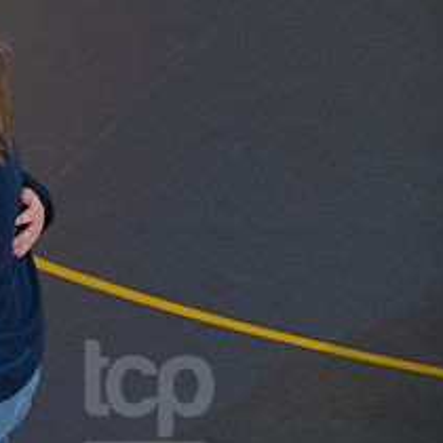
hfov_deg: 4.8
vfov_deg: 4.8
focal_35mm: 364
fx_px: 5270
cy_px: 119
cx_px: -150
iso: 1250
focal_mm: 155
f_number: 5.6
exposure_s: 1/250
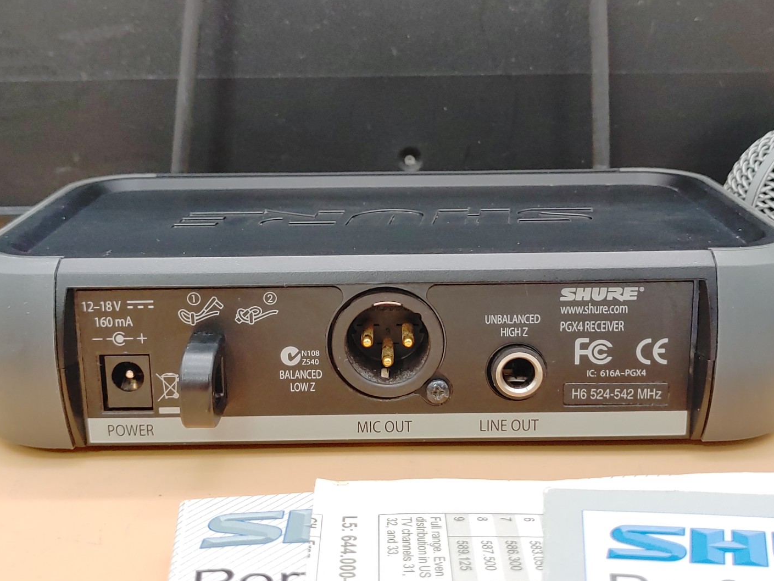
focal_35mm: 47
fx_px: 1051
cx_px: 393
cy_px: 287
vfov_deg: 30.9
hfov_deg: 40.4
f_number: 1.8
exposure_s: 1/63
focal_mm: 4.36
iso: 50
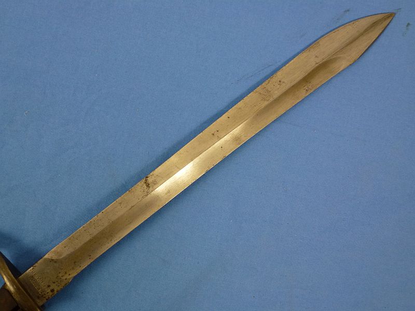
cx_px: 208
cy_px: 156
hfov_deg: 55.4
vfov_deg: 42.9
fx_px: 396
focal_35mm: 33
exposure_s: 1/60
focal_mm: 5.9
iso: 200
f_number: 3.6
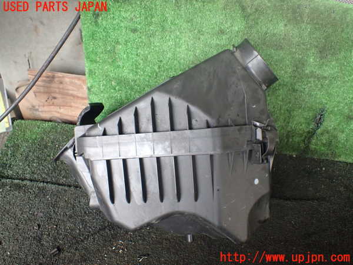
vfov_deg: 46.8
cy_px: 132
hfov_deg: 60.0
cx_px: 176
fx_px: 306
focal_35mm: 30
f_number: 2.3
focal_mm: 5.4
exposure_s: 1/125
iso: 640
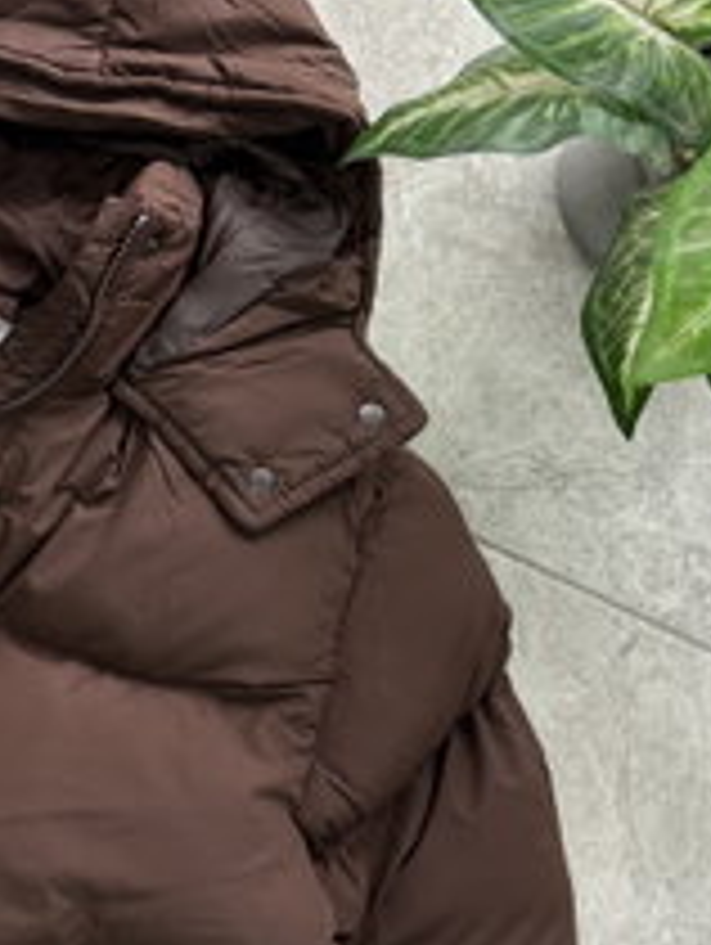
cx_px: -117
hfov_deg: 20.9
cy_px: 601
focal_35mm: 66
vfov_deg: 29.2
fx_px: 1804
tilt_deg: -89.3
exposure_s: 1/121
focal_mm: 5.96
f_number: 1.6
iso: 80
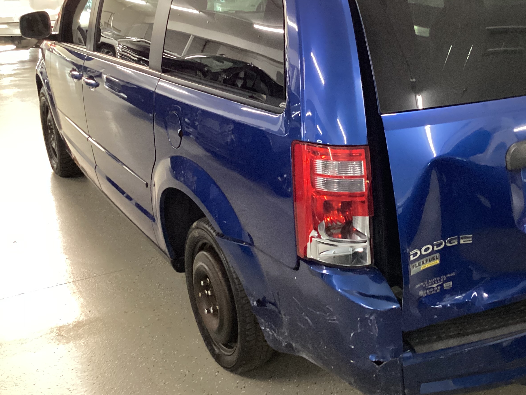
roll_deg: -1.2
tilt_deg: -16.0
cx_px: 353
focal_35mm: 43
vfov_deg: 33.4
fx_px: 653
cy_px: 150
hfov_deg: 43.2
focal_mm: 3.3
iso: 400
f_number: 2.4
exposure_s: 1/40
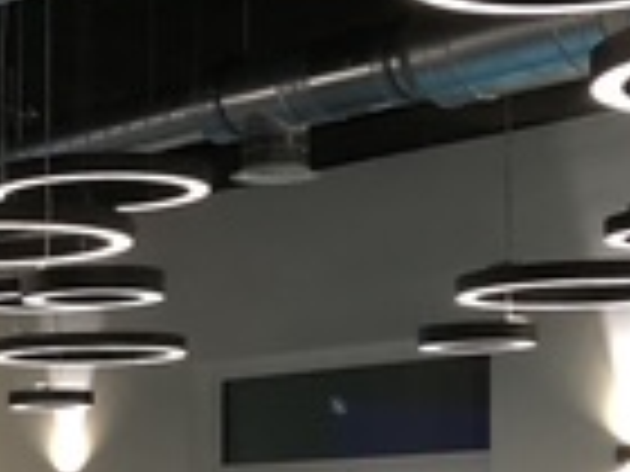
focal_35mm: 128
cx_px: -230
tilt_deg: +0.1
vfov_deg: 11.3
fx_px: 2330
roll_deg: +0.7
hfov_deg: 14.6
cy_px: 589
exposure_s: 1/6
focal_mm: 4
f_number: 1.8
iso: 80
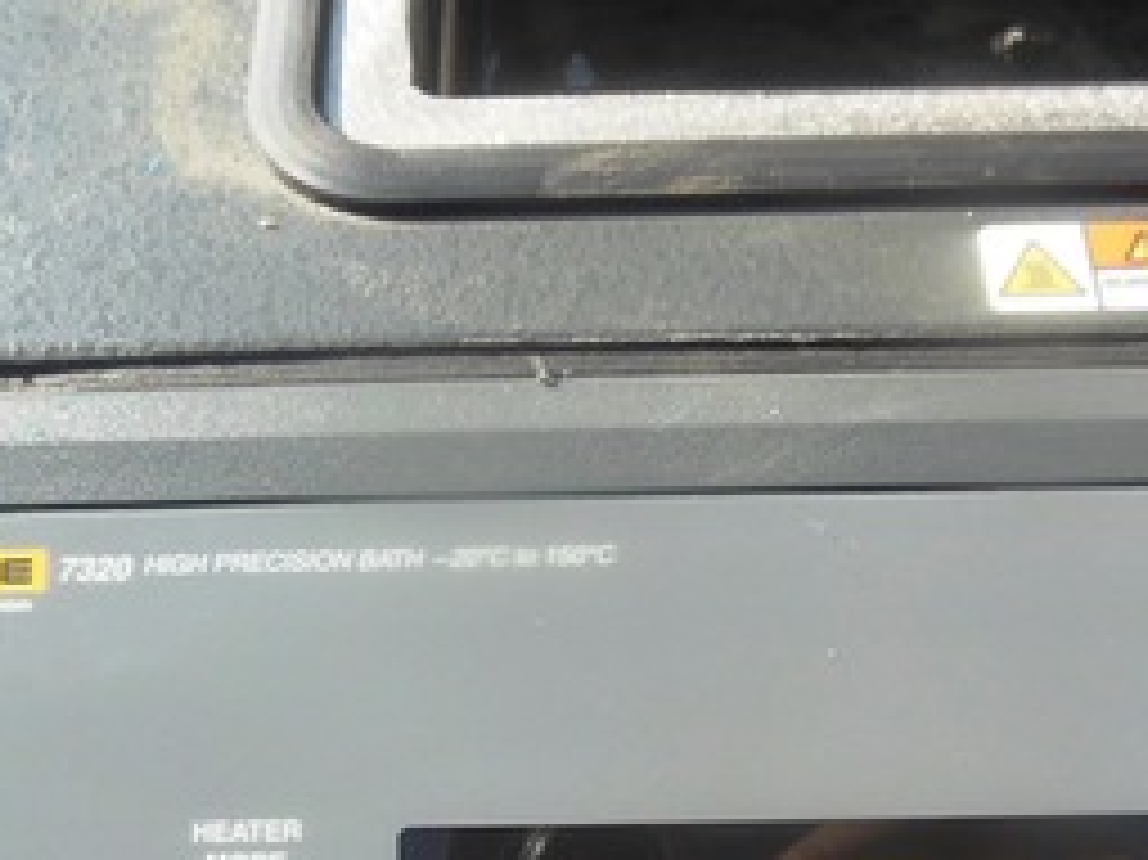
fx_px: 1558
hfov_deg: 40.5
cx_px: 572
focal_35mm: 47
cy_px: 698
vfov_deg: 30.1
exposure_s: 1/800
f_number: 3.2
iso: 125
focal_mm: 4.5
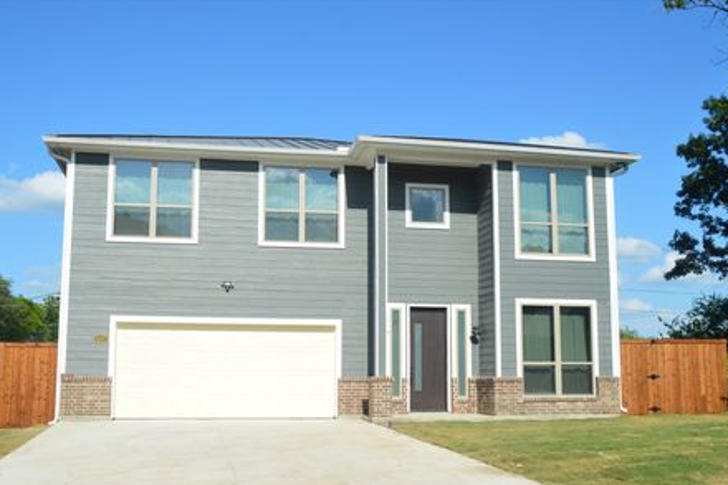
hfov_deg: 45.9
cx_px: 359
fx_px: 860
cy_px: 266
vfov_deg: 31.4
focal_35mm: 43
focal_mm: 25
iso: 280
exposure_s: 1/500
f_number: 11
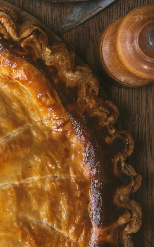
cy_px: 186
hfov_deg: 7.0
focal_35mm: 183
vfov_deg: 11.4
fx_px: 1228
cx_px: -92
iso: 250
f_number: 3.5
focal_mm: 50
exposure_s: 1/125
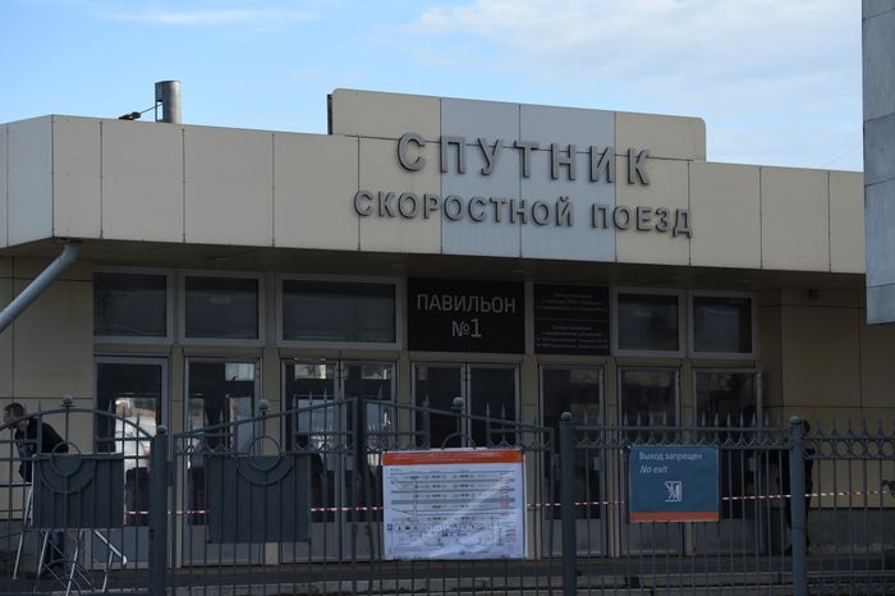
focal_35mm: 112
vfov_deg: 12.2
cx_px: 448
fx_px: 2783
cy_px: 298
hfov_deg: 18.3
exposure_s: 1/1250
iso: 200
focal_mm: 112
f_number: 3.5
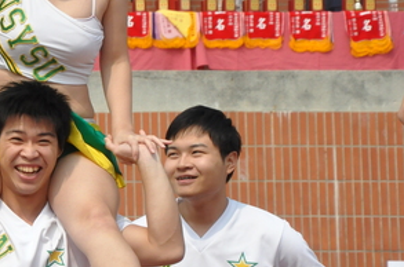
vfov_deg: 4.8
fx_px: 3214
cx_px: -77
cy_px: 134
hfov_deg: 7.1
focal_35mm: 287
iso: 1250
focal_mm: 80
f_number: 10
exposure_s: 1/2500
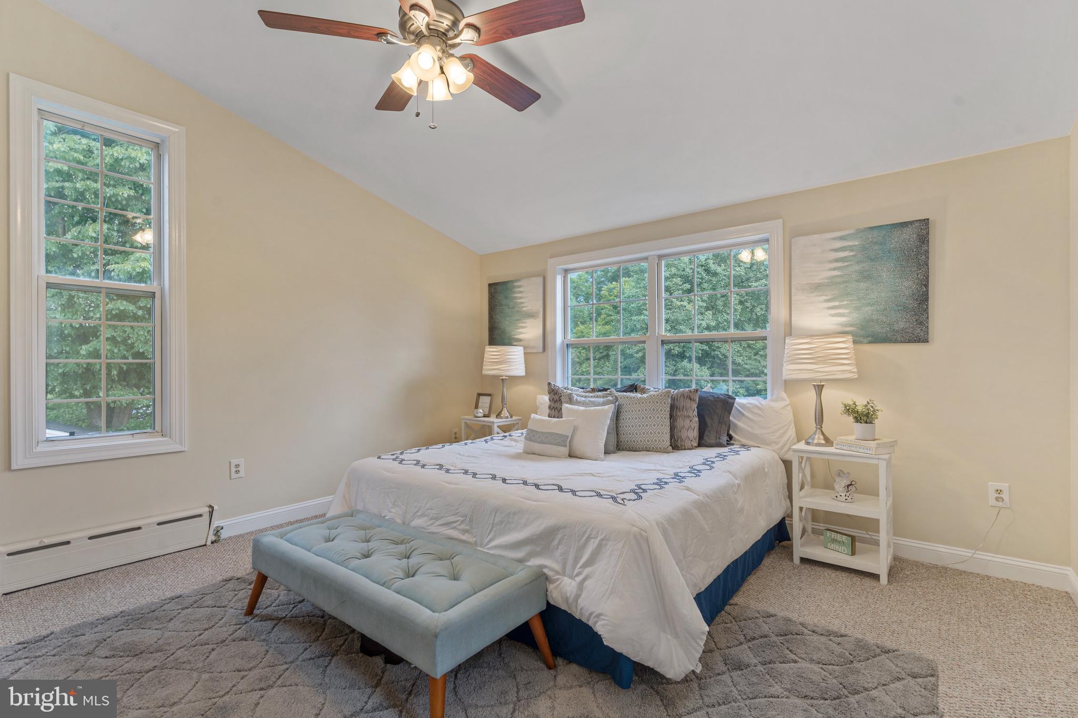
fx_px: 479
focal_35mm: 16
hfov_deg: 96.7
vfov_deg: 73.7
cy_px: 359
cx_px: 539
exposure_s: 1/1.25
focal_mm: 16
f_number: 8
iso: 200
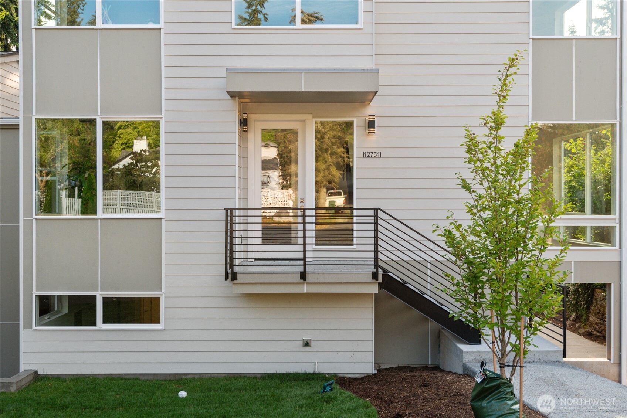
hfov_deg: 58.7
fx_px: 557
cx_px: 314
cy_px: 209
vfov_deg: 41.1
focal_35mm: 32
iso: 640
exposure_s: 1/200
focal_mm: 32
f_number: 8
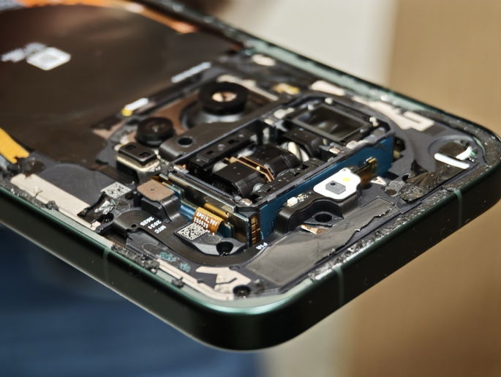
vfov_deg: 14.8
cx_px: 250
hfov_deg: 19.6
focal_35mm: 100
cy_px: 188
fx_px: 1449
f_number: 2.96
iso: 500
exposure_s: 1/25
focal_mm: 26.5
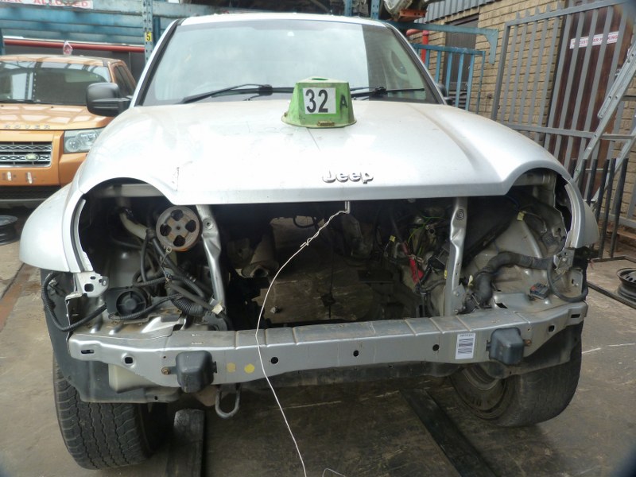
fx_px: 459
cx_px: 318
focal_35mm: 25
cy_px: 238
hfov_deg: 69.4
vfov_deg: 54.9
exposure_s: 1/80
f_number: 2.8
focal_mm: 4.5
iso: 125
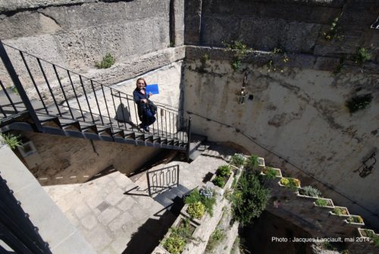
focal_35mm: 20
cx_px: 190
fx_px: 206
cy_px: 127
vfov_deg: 63.4
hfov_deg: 85.3
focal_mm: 13
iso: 100
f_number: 7.1
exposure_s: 1/200
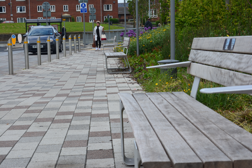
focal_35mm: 82
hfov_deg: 24.6
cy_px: 84
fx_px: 577
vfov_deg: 16.6
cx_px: 126
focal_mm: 55
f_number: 11
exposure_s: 1/125
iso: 160
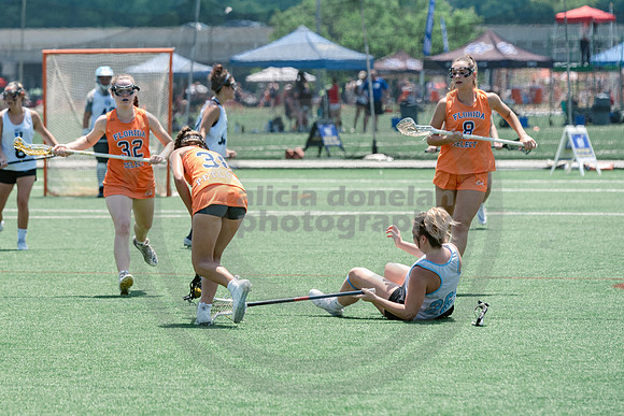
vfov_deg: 4.5
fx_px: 5243
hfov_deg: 6.8
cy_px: 129
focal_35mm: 302
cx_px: 179
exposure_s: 1/1600
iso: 400
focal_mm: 200
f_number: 5
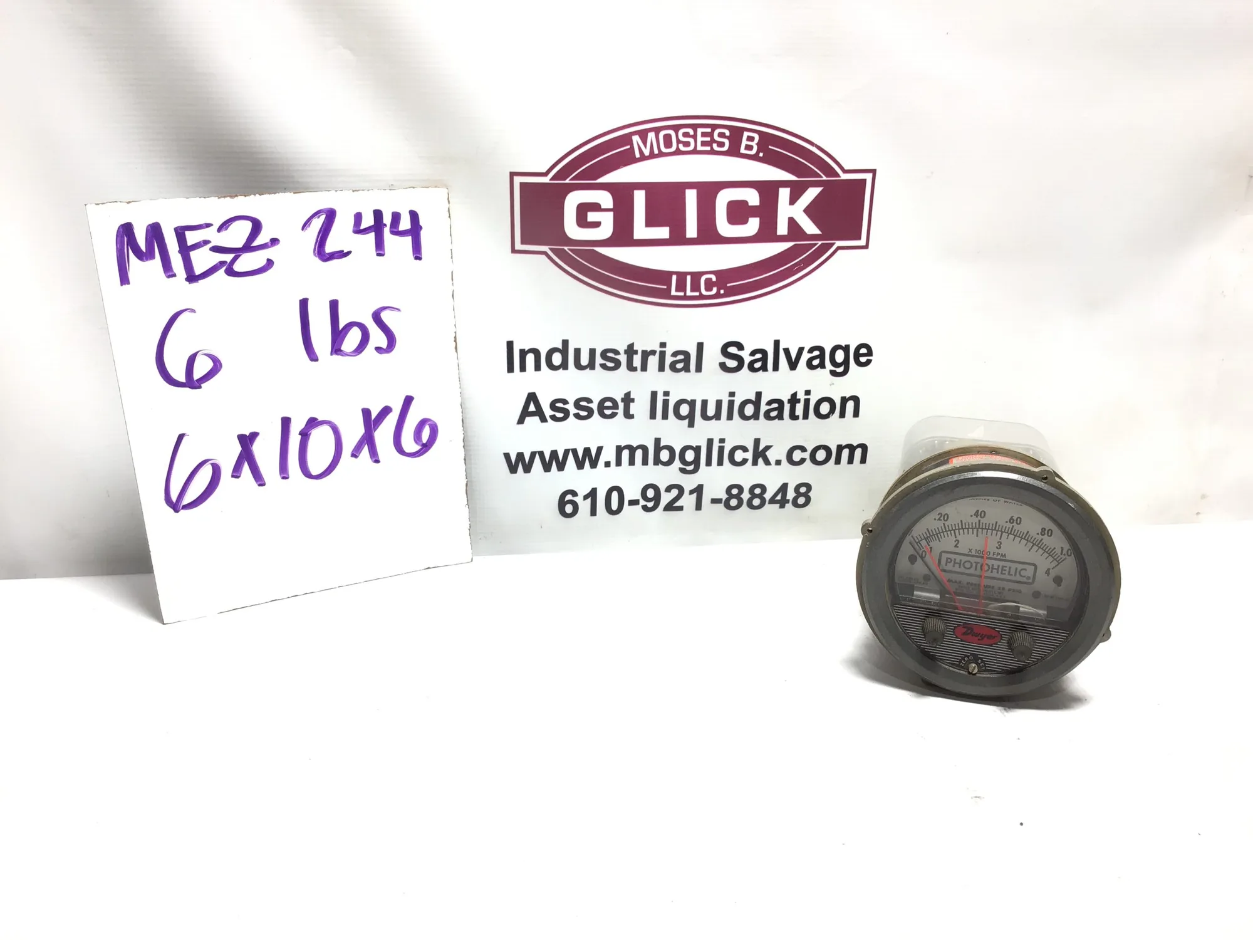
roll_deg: -0.4
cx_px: 626
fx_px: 1122
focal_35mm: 31
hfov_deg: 58.4
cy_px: 470
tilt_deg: -20.4
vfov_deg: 45.4
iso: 25
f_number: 2.4
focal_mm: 3.3
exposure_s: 1/60
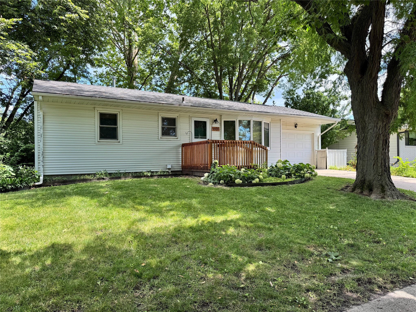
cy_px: 156
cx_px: 208
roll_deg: +0.1
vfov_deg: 56.8
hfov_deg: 71.6
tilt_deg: -0.1
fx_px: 288
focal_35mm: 24
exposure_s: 1/739
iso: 80
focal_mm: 6.76
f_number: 1.78
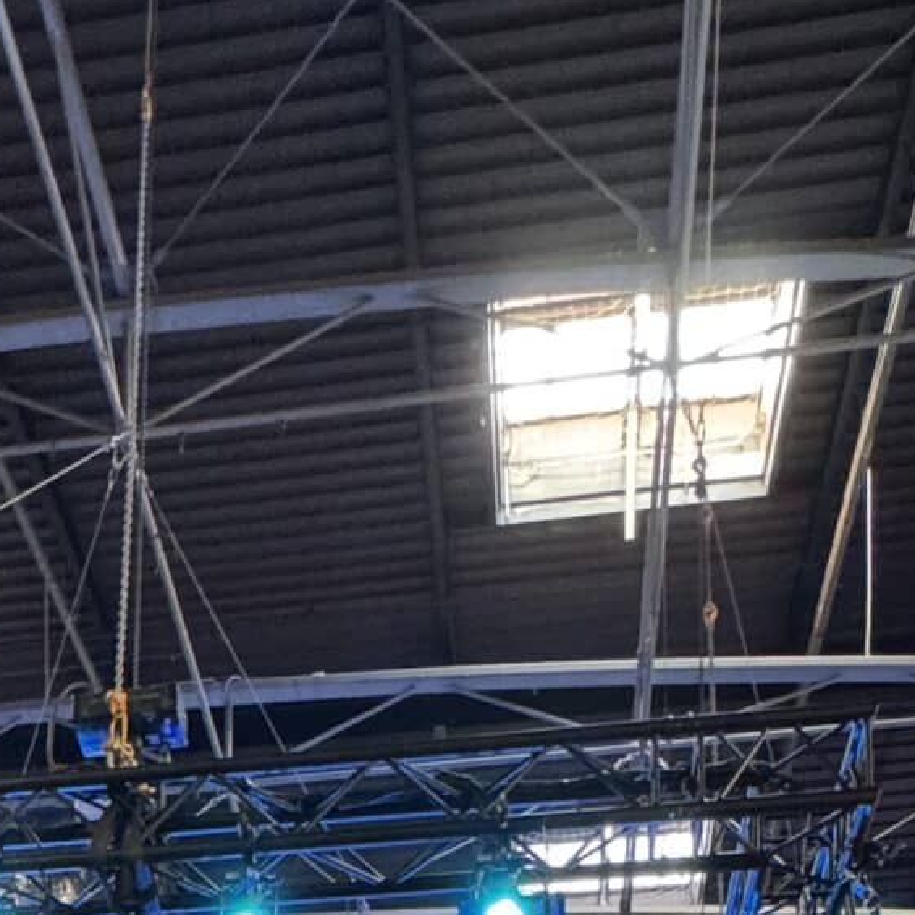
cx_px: 288
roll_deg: -0.3
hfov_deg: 30.3
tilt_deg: +4.8
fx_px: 1675
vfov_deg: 20.3
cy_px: 1701
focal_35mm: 56
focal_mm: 2.22
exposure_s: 1/60
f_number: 2.2
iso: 800
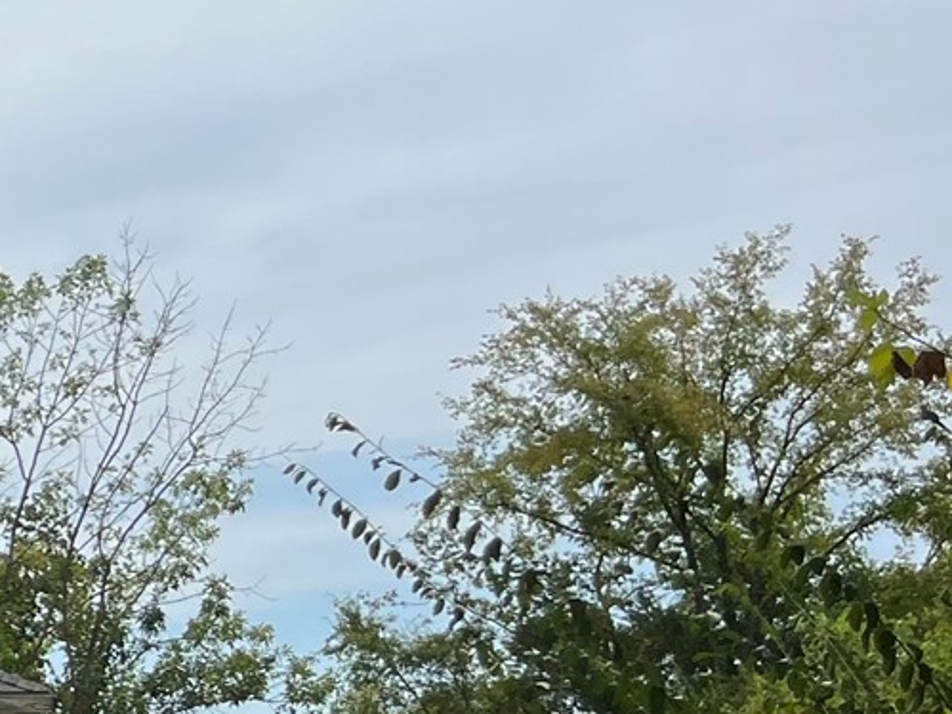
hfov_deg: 16.1
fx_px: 2750
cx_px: -847
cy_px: 613
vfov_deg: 14.7
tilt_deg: +6.8
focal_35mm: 100
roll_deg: +1.0
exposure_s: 1/7353
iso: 50
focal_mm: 5.1
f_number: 1.6
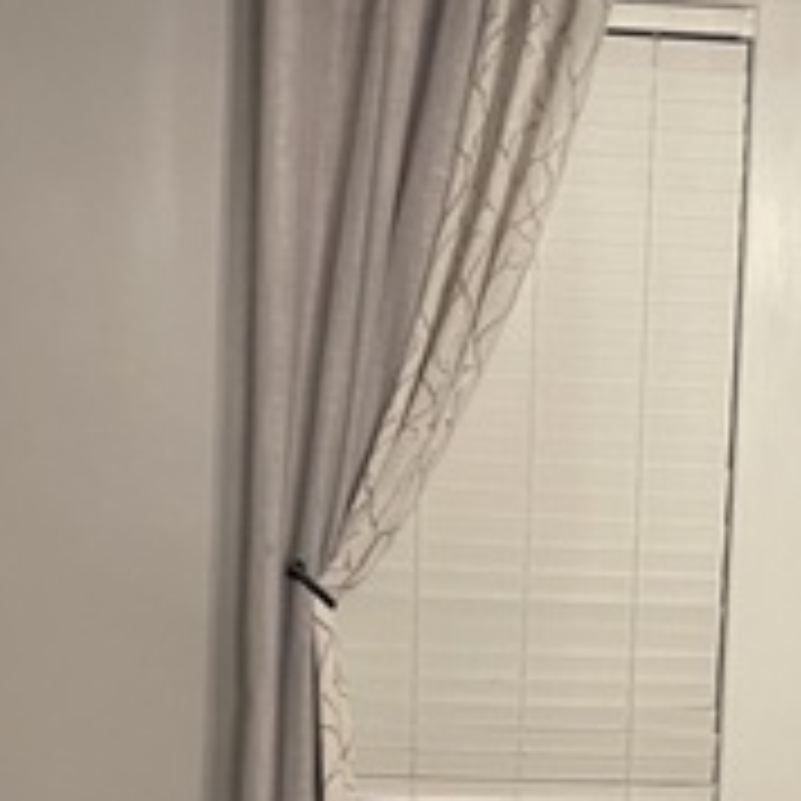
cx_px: 572
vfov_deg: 19.4
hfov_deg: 20.1
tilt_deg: -14.5
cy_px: 848
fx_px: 2251
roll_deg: -1.3
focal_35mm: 86
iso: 400
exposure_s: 1/60
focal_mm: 5.1
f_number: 1.6
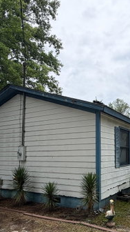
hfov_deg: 37.6
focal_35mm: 29
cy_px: 142
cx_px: 116
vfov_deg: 65.3
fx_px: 178
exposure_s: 1/1105
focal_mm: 2.22
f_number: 2.2
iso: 20
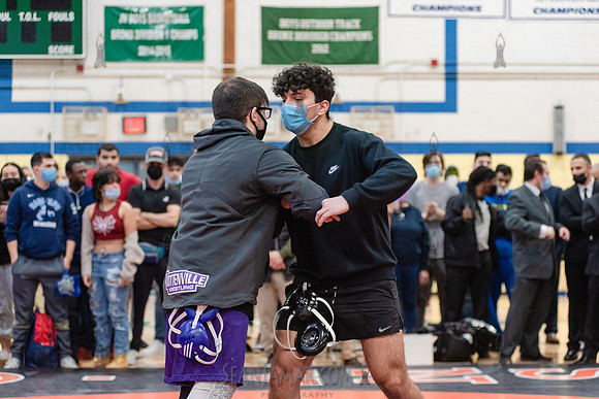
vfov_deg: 17.1
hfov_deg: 25.4
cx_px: 300
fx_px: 1331
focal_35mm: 80
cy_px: 200
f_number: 3.5
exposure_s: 1/320
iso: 4000
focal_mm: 80
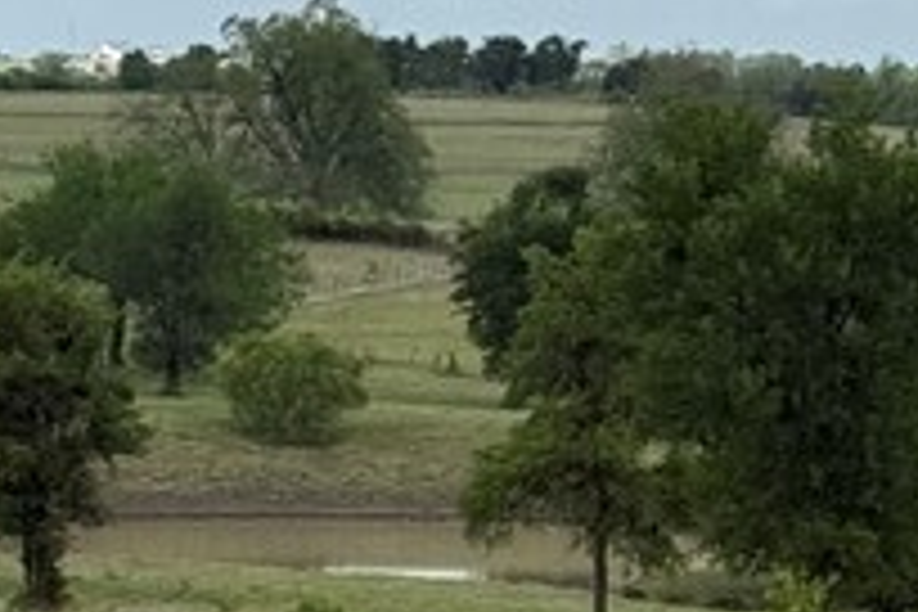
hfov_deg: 8.2
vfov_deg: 5.4
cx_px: 230
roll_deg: -1.5
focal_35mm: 251
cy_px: 828
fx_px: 6400
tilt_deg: -8.1
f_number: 1.78
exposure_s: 1/6536
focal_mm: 6.76
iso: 64
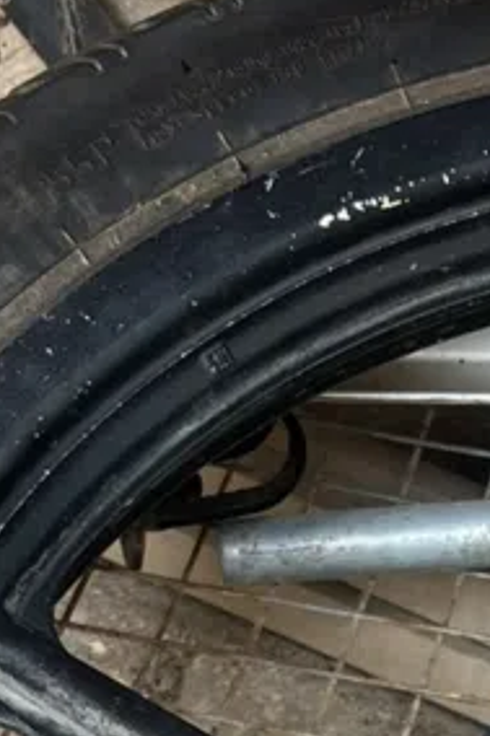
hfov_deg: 10.3
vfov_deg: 15.1
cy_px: 945
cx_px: 659
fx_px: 2657
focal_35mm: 130
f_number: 1.5
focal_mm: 5.7
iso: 64
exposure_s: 1/121
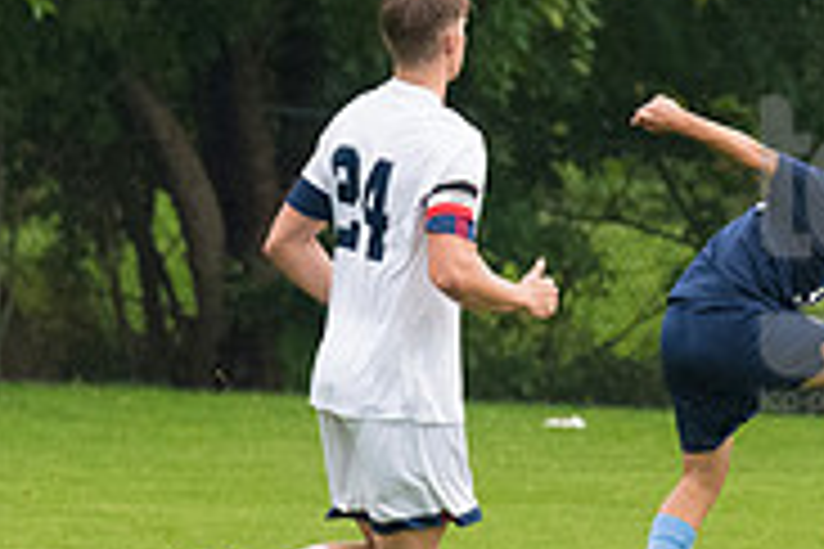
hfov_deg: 2.2
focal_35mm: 951
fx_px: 21766
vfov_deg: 1.4
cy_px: 256
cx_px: 896
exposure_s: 1/2000
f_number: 4.5
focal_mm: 200
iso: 2500
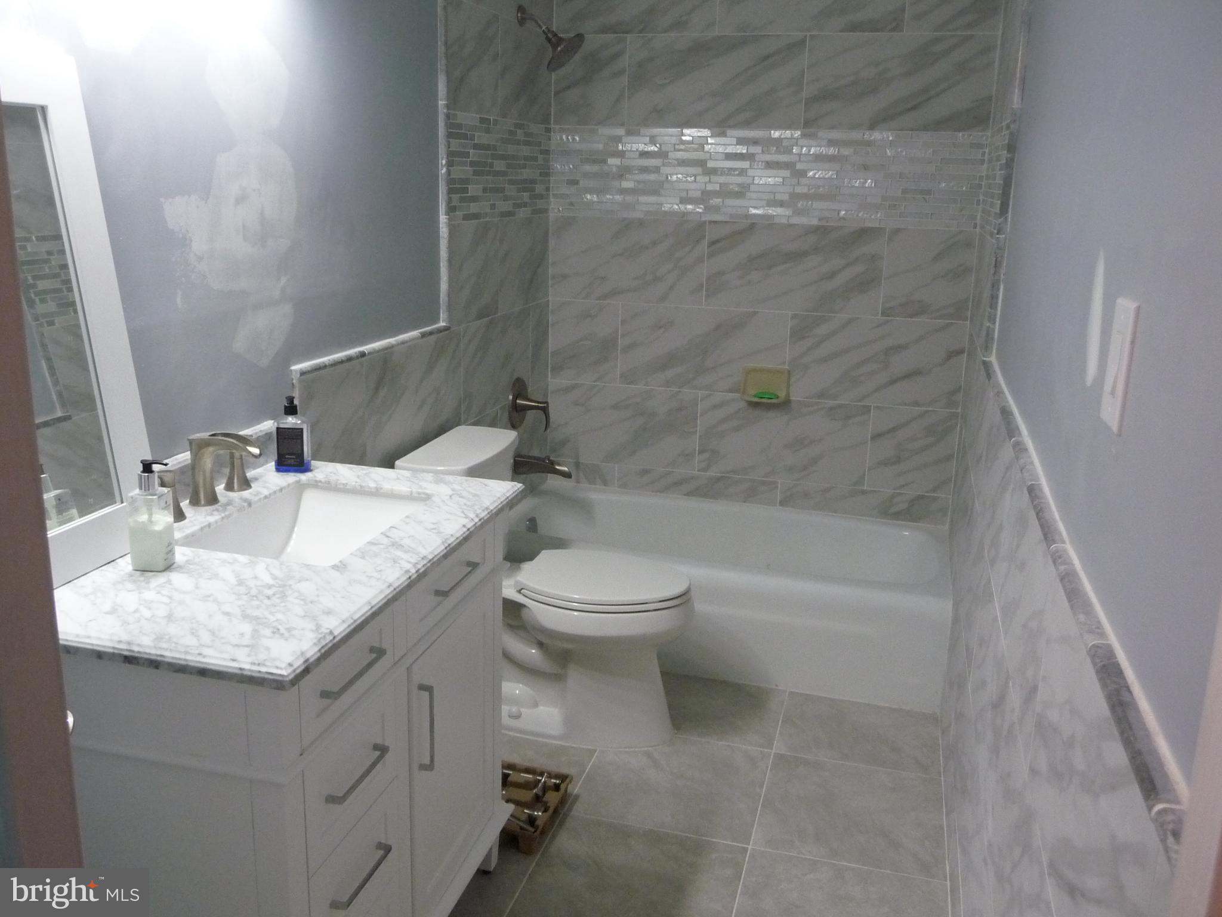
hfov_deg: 60.0
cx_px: 611
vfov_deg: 46.8
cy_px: 458
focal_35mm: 30
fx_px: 1059
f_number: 3.4
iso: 400
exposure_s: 1/60
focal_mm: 5
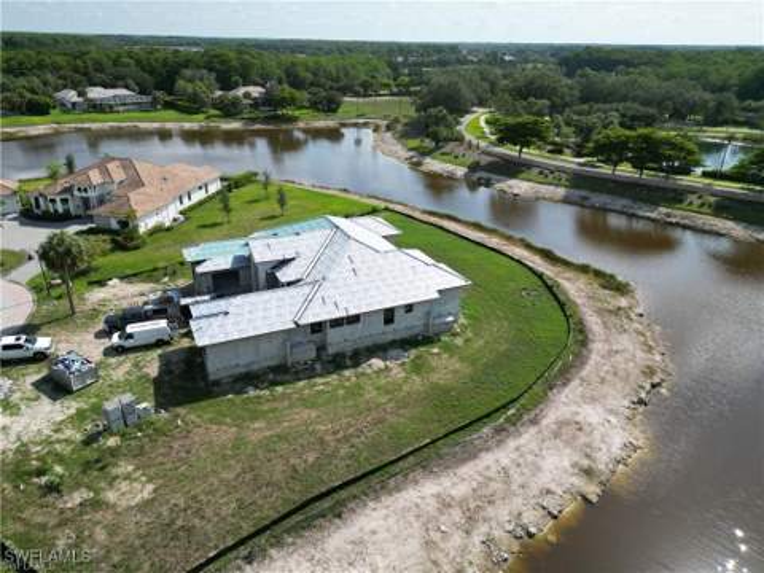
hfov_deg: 71.6
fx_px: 530
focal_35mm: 24
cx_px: 382
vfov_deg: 56.8
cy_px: 286
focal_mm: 6.72
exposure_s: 1/4000
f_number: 1.7
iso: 200
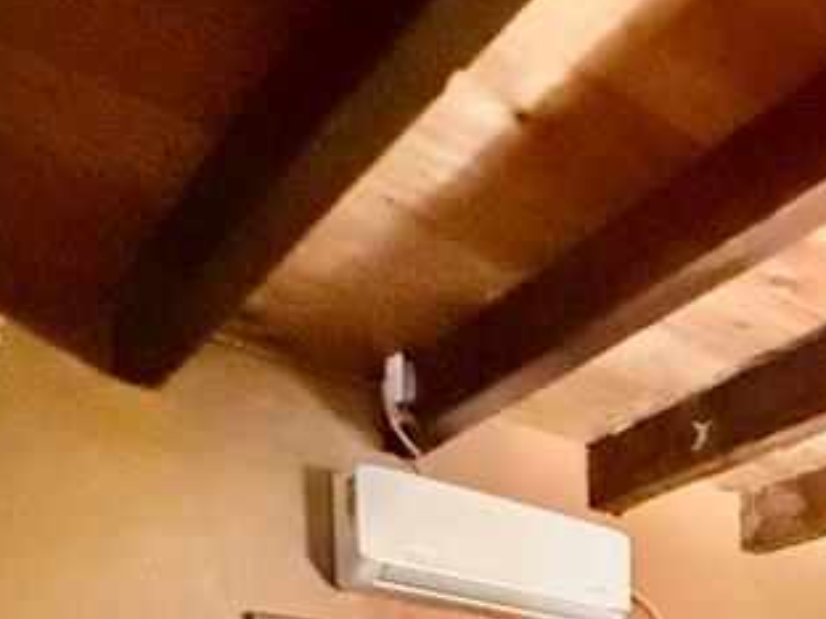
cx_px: 903
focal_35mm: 46
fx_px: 1098
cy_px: 960
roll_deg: +0.2
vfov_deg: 23.9
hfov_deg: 35.4
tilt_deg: -4.5
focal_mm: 2.22
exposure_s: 1/15
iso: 3200
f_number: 2.2
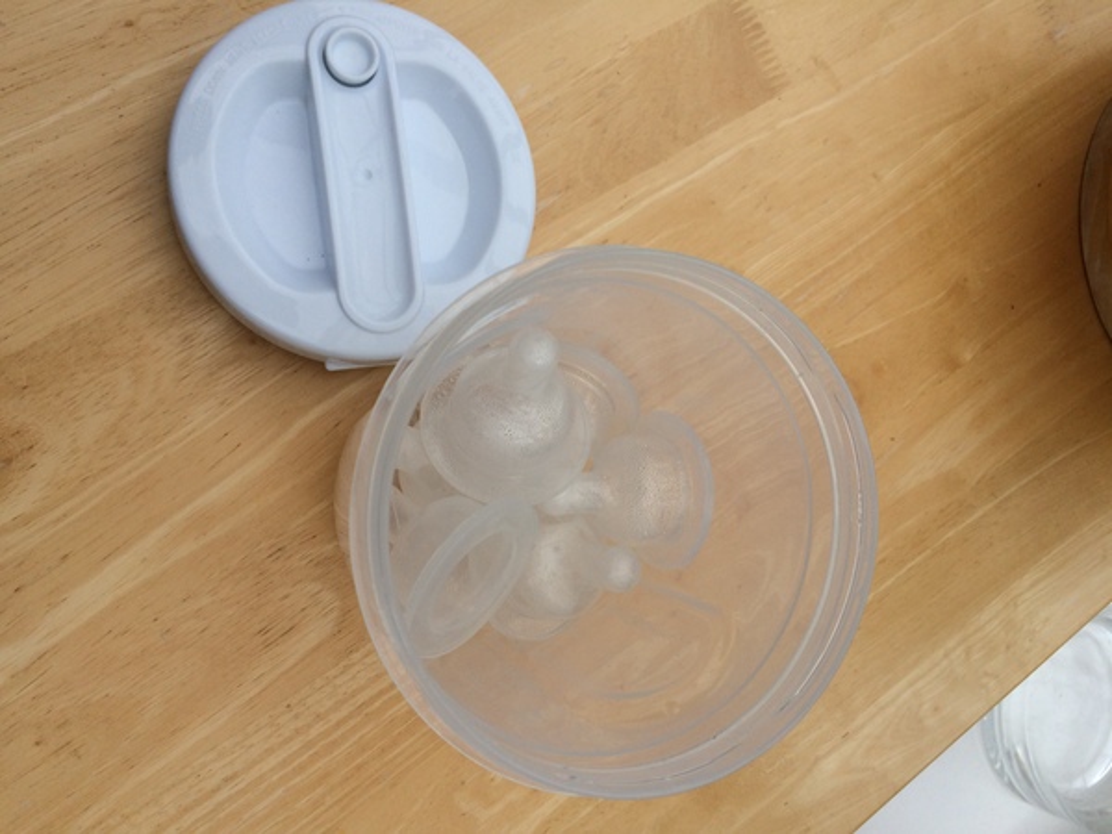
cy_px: 417
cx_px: 556
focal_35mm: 29
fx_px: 932
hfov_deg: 61.7
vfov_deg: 48.2
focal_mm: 4.15
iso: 32
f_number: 2.2
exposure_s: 1/326
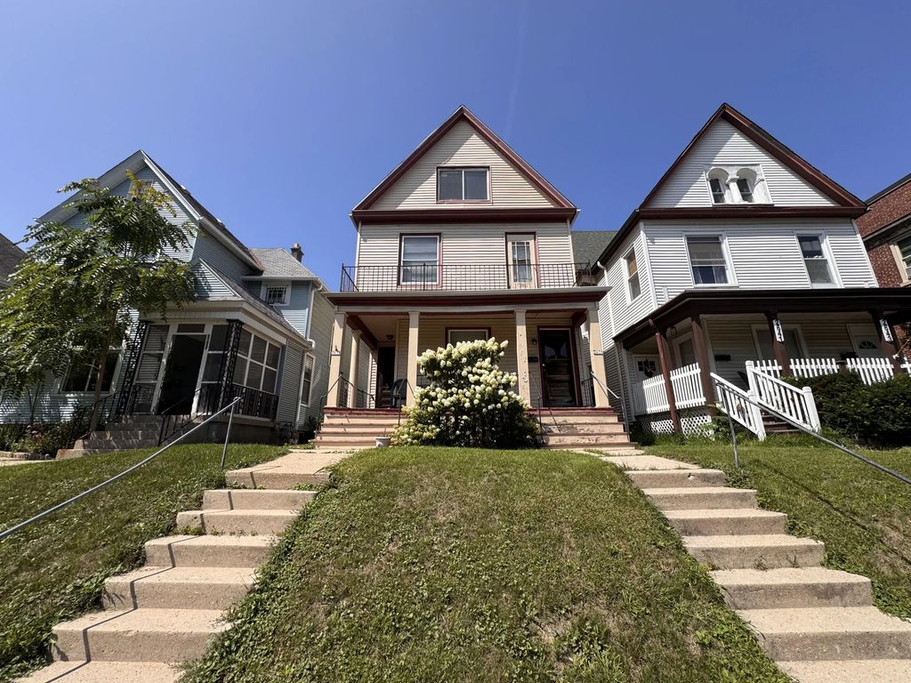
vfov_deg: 85.7
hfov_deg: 102.1
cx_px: 456
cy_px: 342
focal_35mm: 14
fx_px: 368
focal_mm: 2.22
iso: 50
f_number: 2.2
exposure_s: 1/1927
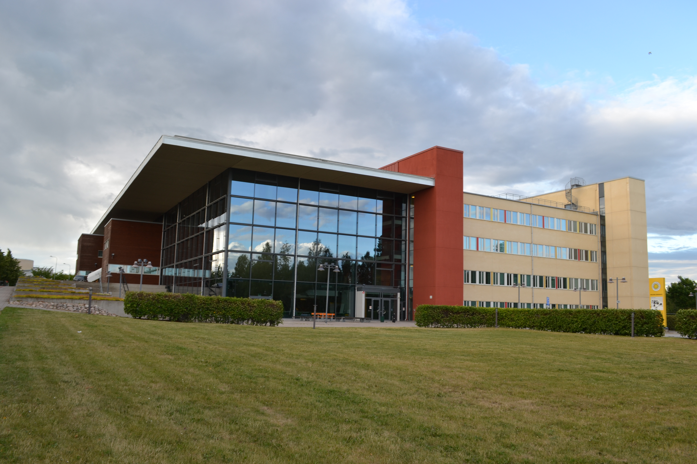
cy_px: 232
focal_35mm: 27
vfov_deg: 47.9
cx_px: 348
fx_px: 523
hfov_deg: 67.4
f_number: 8
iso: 100
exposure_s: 1/40
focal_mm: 18
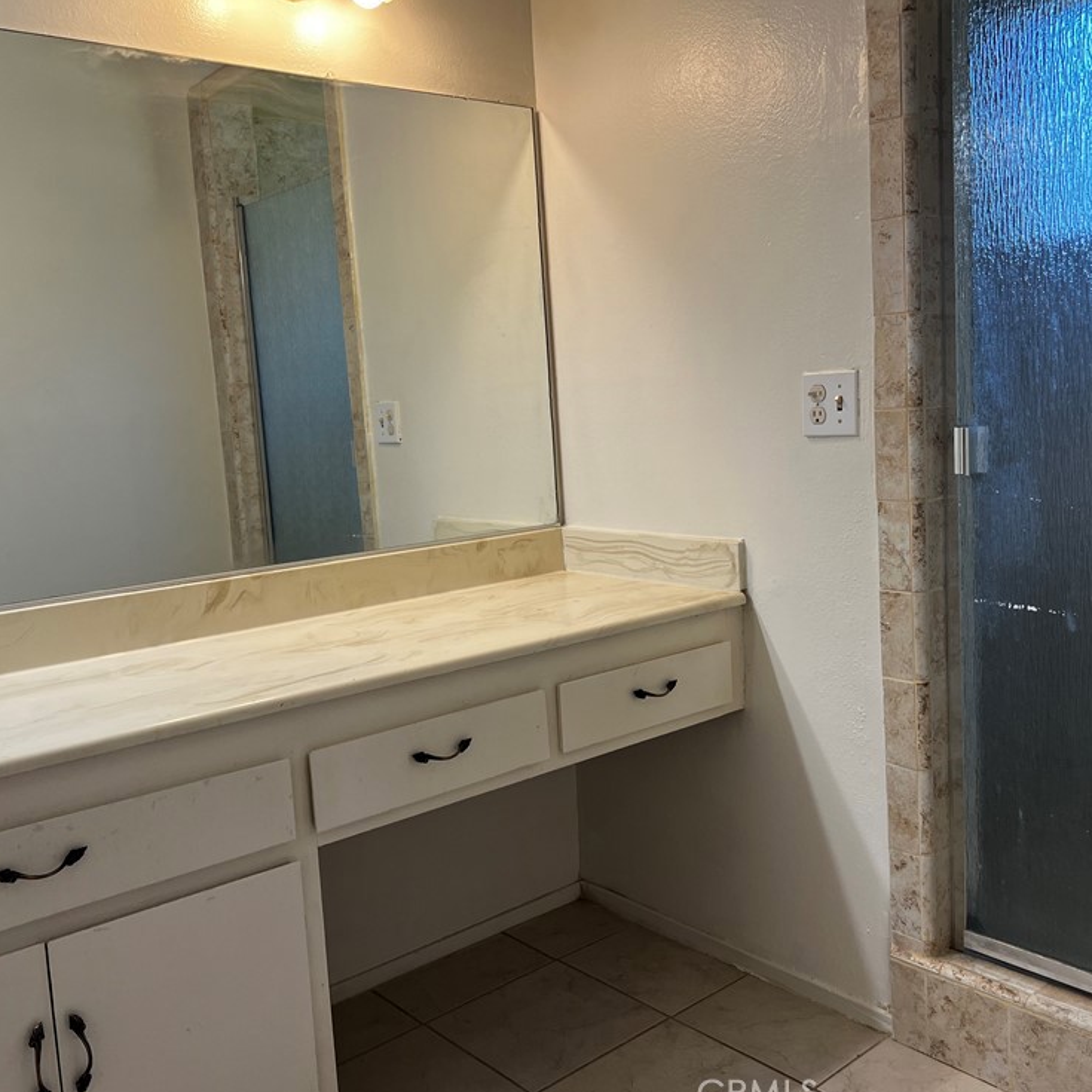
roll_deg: +3.3
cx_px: 581
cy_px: 544
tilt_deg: -7.1
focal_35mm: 32
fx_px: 1142
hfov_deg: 51.1
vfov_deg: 51.1
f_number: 1.5
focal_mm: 5.7
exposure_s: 1/120
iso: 50
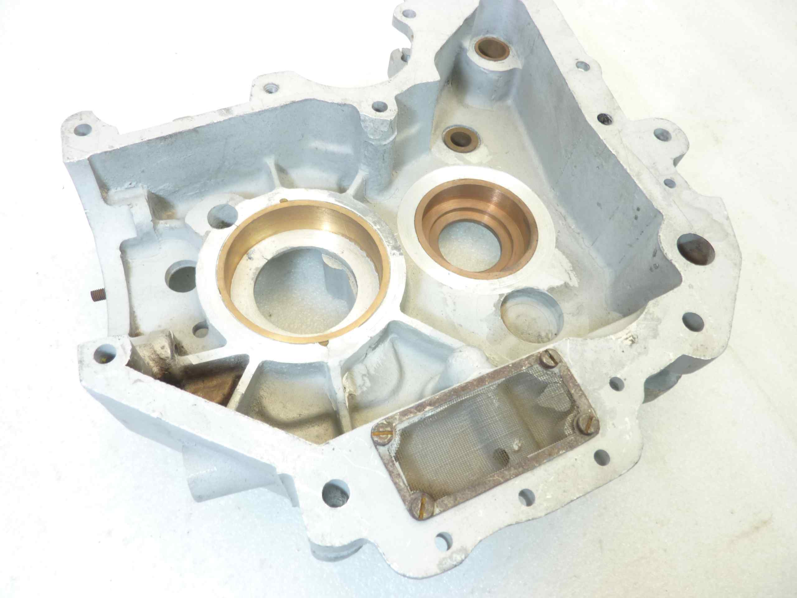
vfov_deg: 54.9
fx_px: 576
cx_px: 398
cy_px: 299
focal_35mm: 25
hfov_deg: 69.4
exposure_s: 1/15
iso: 80
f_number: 3.3
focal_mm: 4.1
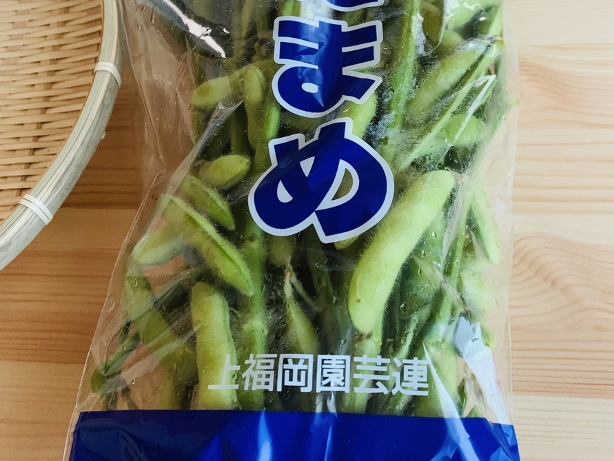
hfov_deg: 52.6
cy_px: 134
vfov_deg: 40.0
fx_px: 621
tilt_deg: -58.4
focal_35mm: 35
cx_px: 305
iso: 400
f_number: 1.8
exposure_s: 1/25
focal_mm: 4.25
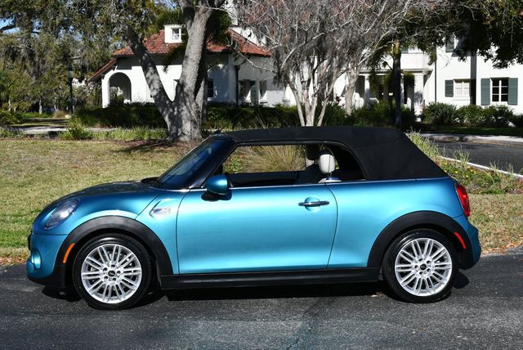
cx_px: 262
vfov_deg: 22.7
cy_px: 175
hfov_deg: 33.4
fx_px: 872
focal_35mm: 60
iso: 100
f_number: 9
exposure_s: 1/320
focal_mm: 30
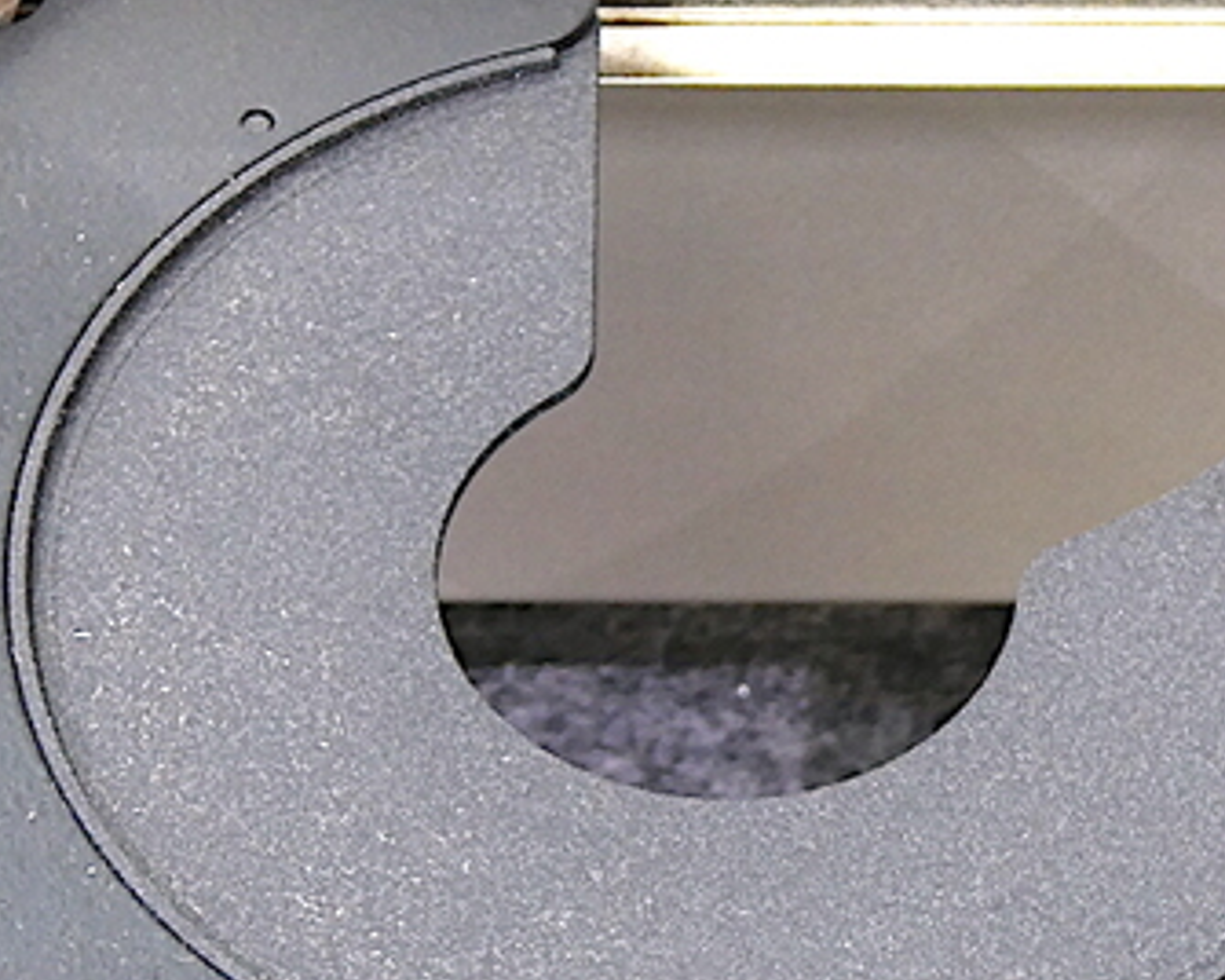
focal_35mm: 274
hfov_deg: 7.1
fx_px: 9934
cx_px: 673
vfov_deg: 5.6
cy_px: 804
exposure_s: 1/3.2
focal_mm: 17.5
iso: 200
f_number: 5
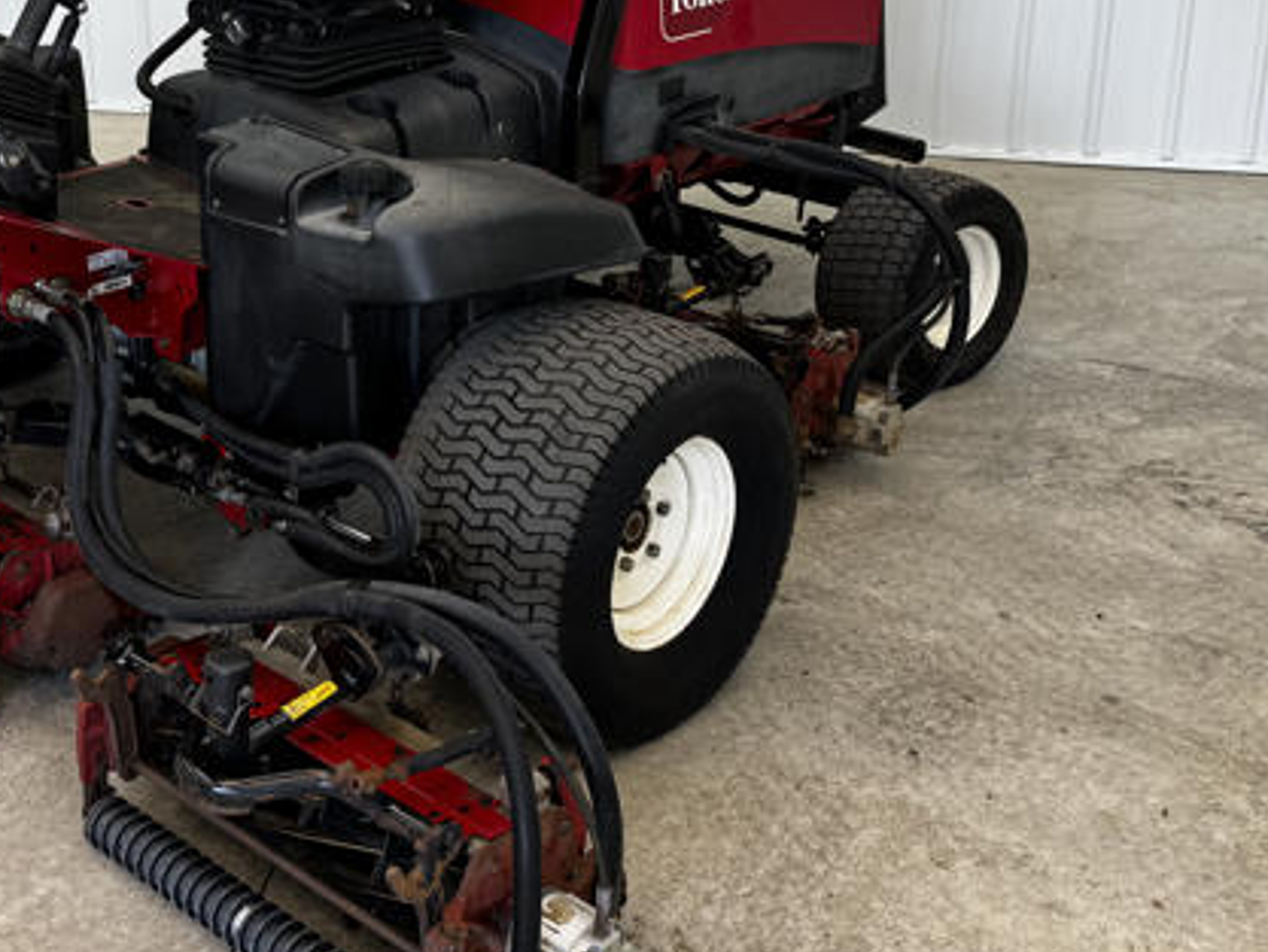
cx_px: 420
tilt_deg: -18.3
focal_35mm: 46
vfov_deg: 30.7
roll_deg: +0.1
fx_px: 1685
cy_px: 179
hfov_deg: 40.7
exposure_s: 1/120
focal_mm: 6.76
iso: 64
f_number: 1.78
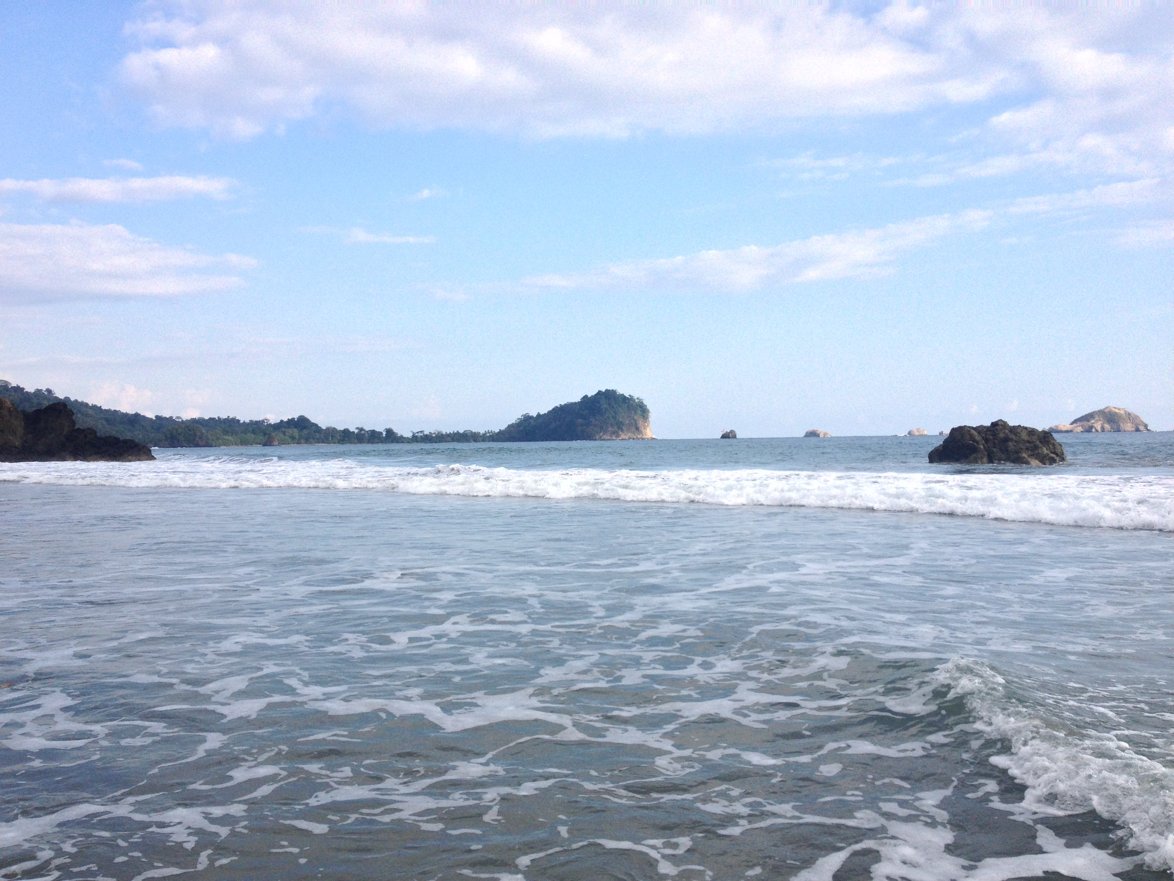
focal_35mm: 35
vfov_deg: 40.7
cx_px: 587
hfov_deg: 52.6
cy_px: 440
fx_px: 1187
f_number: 2.4
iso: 50
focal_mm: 4.28
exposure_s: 1/1577
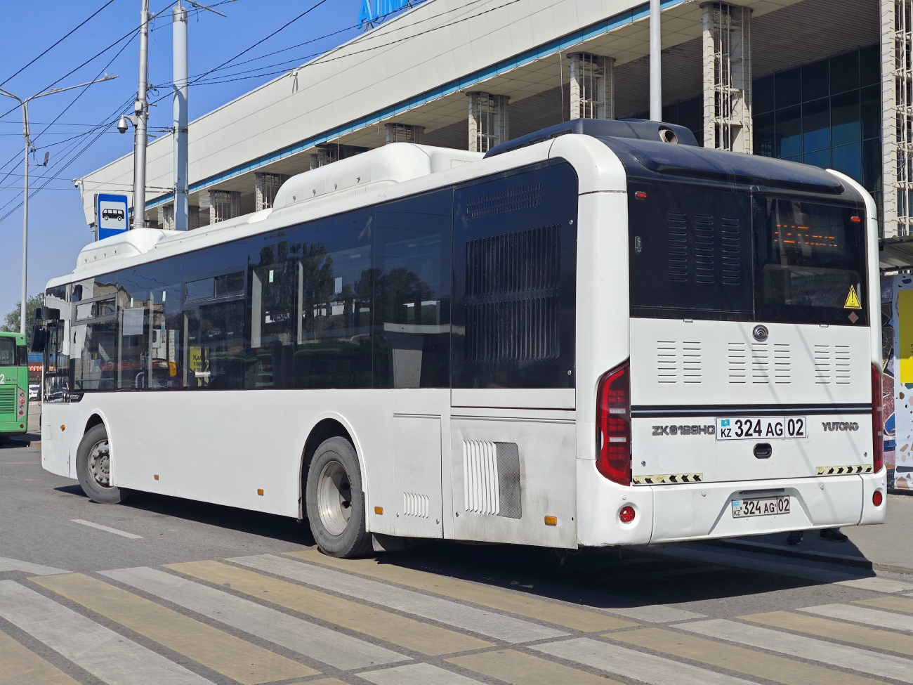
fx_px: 1213
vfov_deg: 31.5
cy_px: 342
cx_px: 456
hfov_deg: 41.2
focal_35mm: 46
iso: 50
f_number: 1.6
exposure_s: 1/3826
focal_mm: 6.55
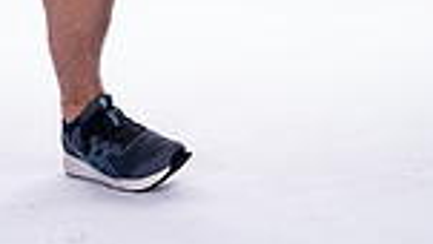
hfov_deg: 5.6
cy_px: -350
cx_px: 166
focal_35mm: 383
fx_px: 4398
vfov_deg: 3.1
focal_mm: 123
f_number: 5.6
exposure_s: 1/250
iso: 800
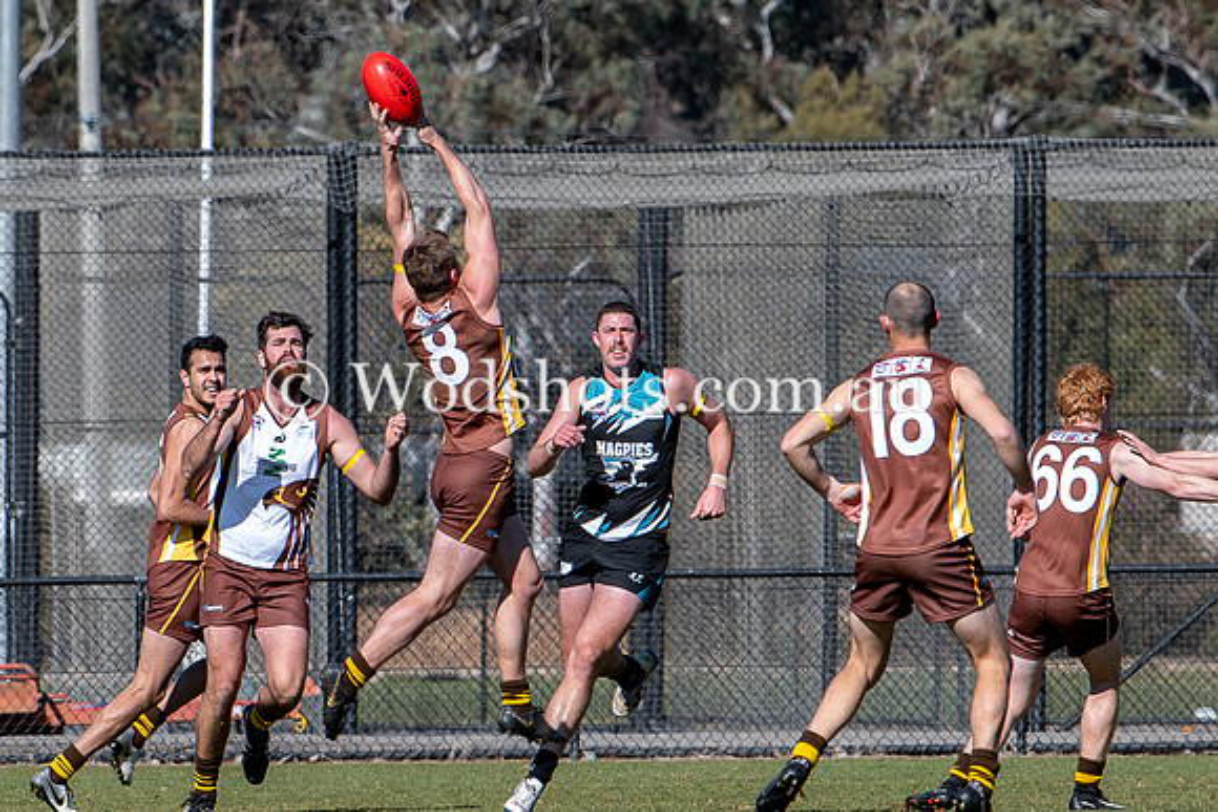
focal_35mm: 872
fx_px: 29513
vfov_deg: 1.6
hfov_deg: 2.4
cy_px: 507
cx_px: 396
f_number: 5
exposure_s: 1/1000
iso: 180
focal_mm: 200
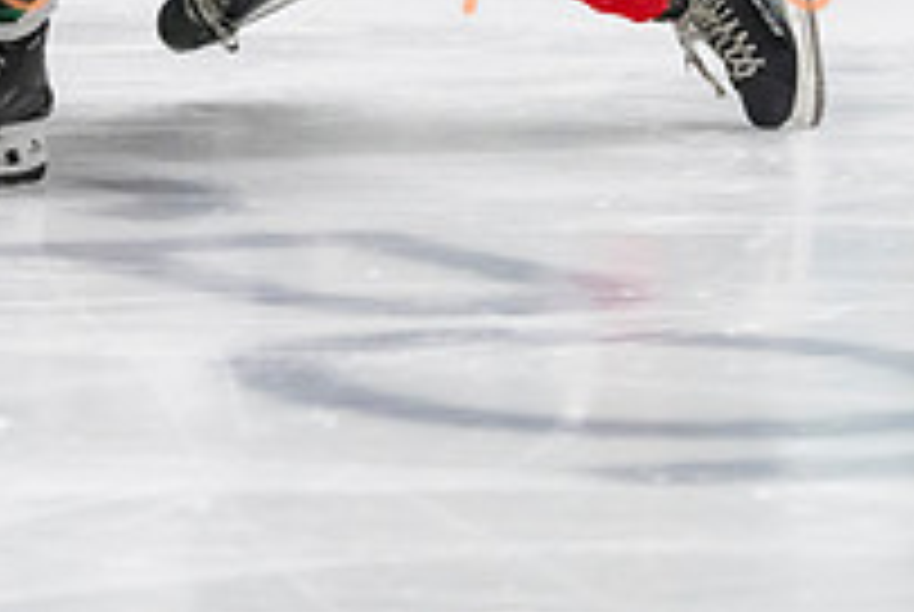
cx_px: 17
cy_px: -413
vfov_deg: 2.9
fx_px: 11925
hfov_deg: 4.4
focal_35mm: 469
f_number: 3.2
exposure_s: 1/640
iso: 2000
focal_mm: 120
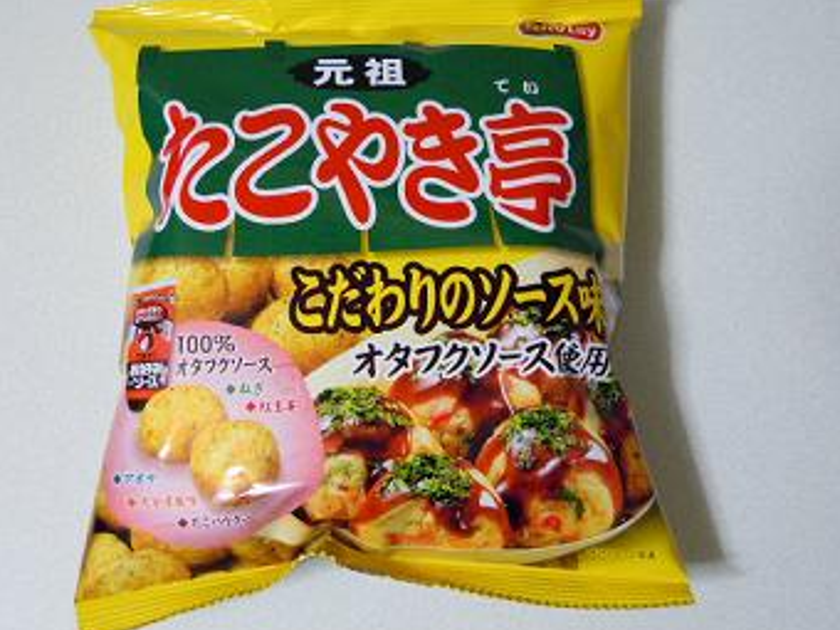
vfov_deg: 28.0
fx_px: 1262
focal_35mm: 52
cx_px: 390
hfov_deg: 36.8
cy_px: 311
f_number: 3.4
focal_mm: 8.3
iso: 400
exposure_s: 1/25
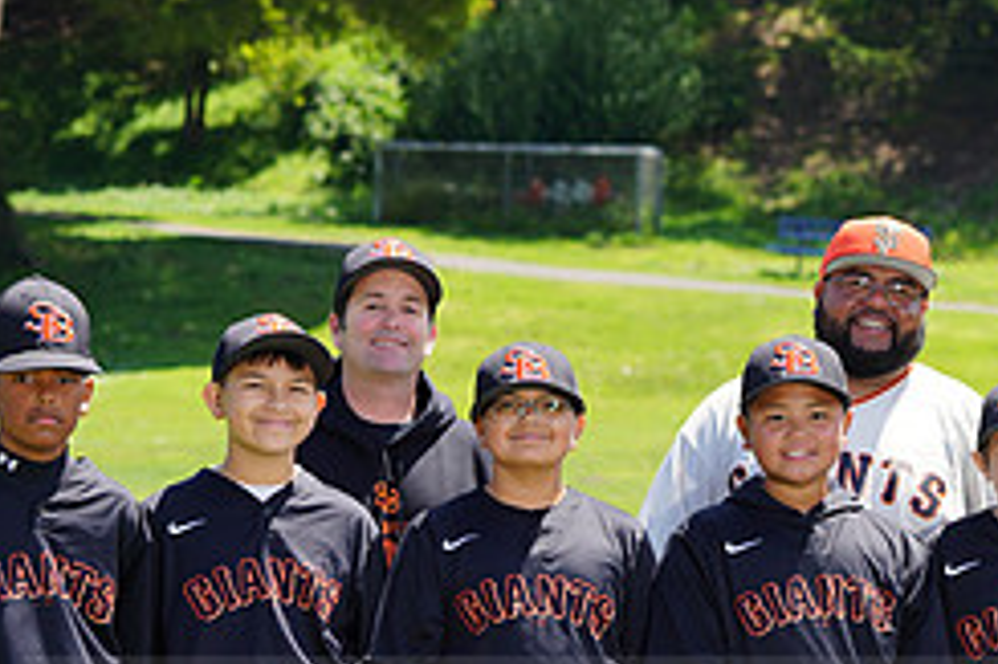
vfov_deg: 5.8
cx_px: 709
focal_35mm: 237
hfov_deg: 8.7
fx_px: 6566
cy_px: 711
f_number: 6.3
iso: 100
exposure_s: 1/250
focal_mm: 100
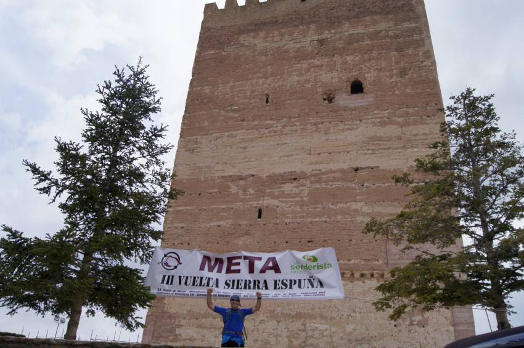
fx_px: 436
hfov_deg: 62.0
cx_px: 262
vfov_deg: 43.5
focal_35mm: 30
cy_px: 174
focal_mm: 20
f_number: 9
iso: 200
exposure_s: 1/400
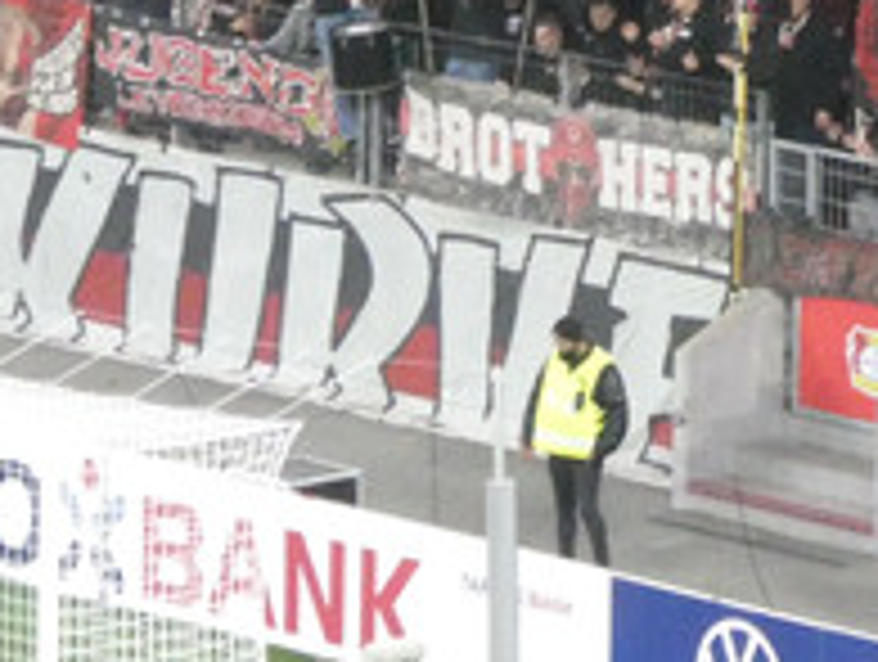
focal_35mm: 524
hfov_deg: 3.8
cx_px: 964
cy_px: -333
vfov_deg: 2.8
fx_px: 13315
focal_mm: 28.7
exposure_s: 1/125
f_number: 5.5
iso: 1600
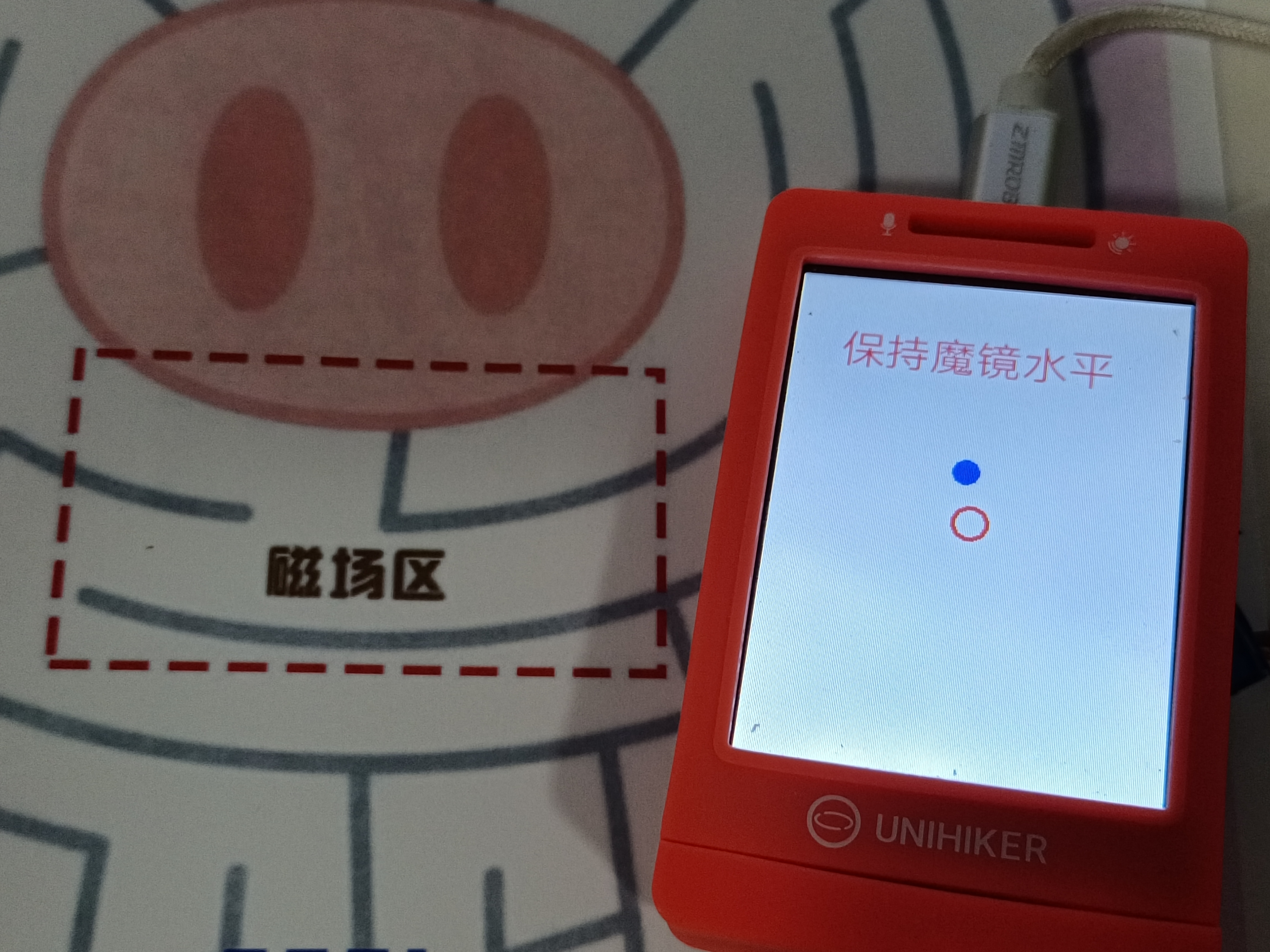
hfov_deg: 42.9
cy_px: 476
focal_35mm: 44
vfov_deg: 32.9
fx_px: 1614
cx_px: 635
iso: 1207
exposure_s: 1/50
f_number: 1.79
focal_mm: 4.71
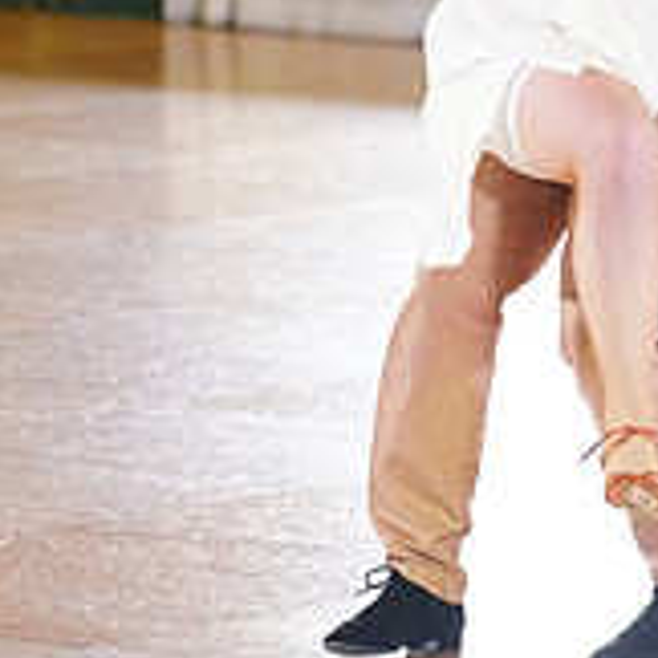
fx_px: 10323
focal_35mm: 480
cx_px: 774
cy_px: -199
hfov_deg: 3.6
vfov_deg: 3.6
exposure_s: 1/500
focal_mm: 158
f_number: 2.8
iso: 2500
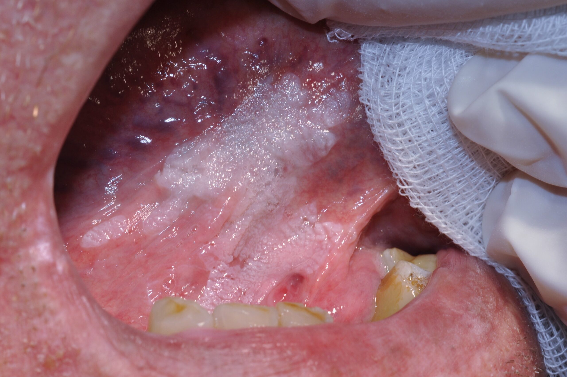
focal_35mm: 90
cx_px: 284
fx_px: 1416
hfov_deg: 22.6
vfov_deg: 15.2
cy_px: 188
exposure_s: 1/100
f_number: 18
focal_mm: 60
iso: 200
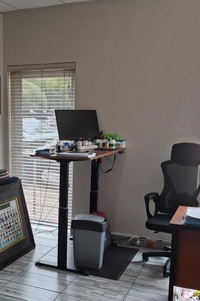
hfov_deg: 29.8
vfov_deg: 44.1
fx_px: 367
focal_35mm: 44
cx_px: 42
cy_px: 192
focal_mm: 5.54
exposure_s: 1/120
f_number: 1.8
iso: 200
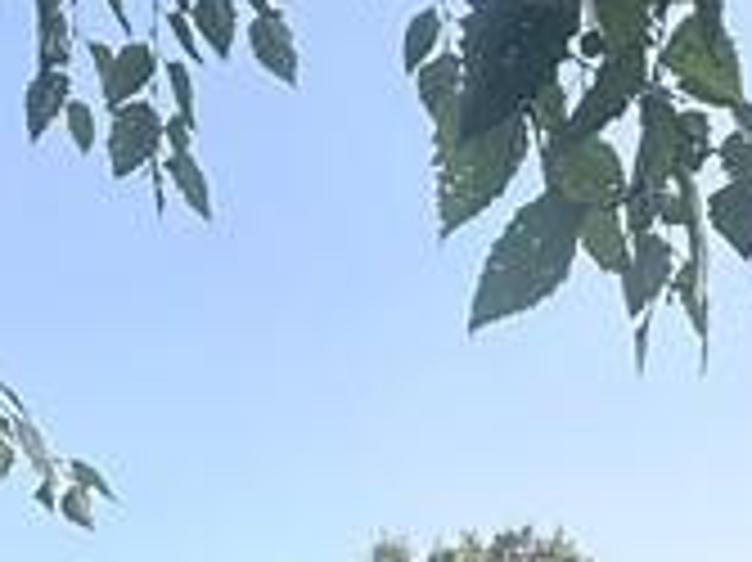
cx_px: -122
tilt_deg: +2.2
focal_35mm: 86
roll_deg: -1.2
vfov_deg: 15.0
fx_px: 1867
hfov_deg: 21.3
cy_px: 994
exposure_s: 1/338
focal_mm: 2.22
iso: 64
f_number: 2.2
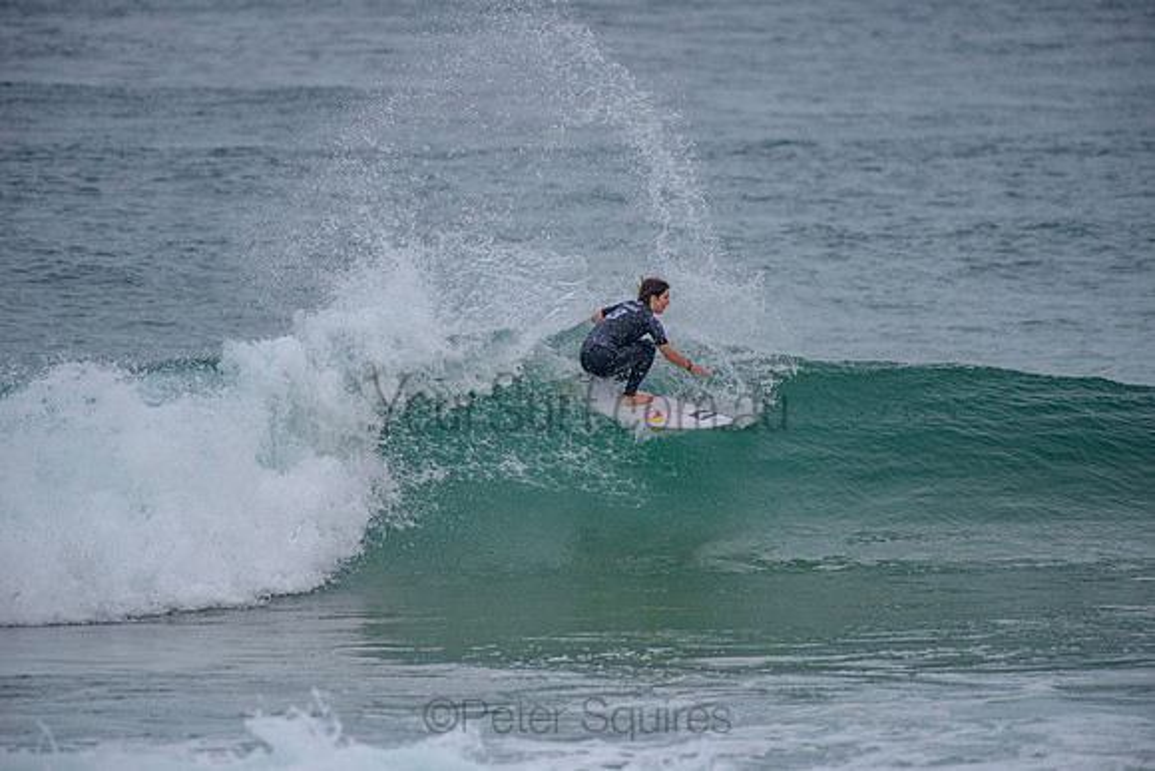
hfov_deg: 4.1
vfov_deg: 2.8
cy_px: 386
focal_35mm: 500
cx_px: 578
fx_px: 16045
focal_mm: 500
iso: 220
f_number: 5.6
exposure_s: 1/2000
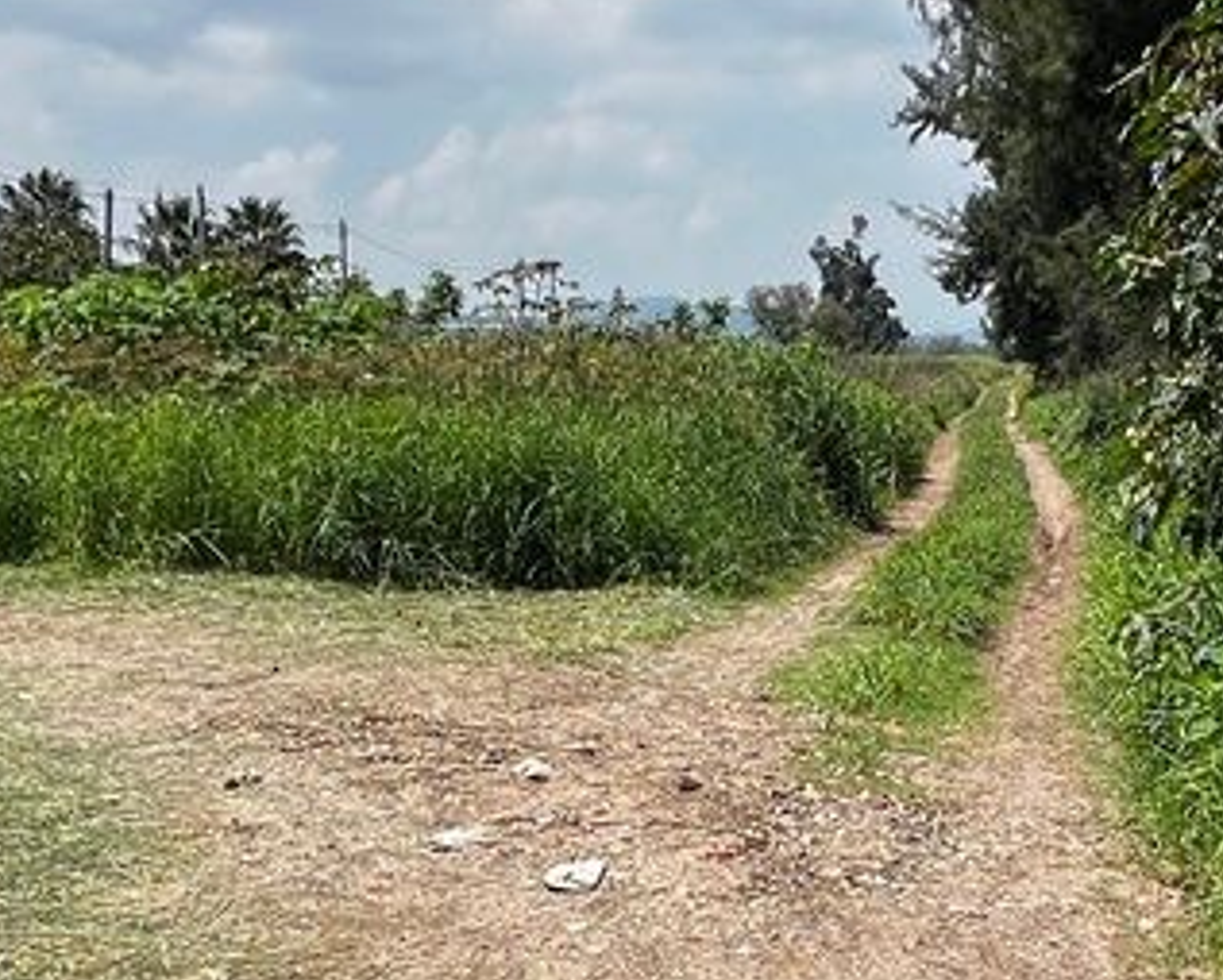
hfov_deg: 38.6
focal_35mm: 48
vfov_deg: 30.8
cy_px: 756
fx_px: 1738
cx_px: 721
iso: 32
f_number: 1.8
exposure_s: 1/1449
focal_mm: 1.57
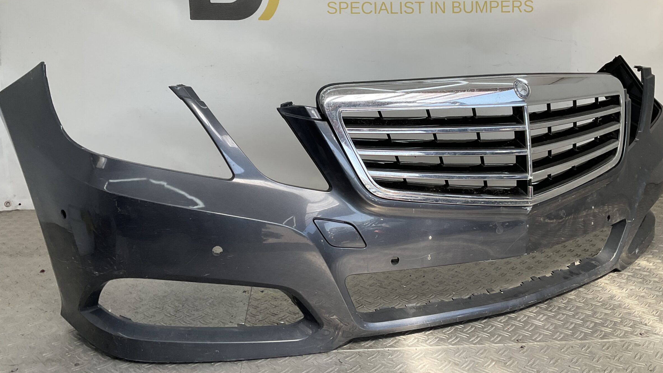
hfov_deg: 58.0
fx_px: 598
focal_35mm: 34
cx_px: 354
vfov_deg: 34.6
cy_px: 152
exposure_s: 1/320
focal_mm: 3
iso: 16
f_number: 1.8
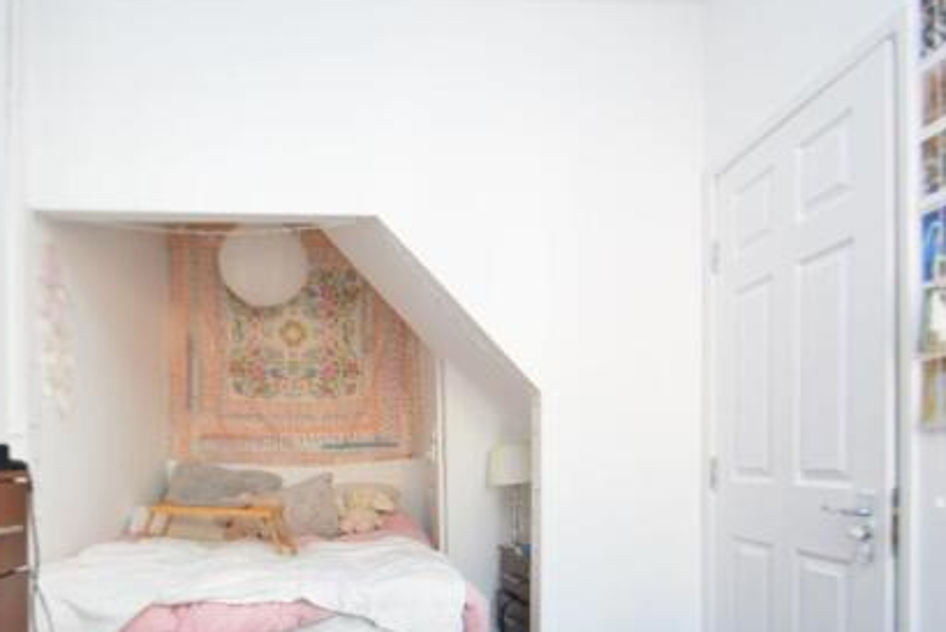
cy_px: 494
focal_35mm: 24
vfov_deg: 50.4
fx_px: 631
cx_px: 428
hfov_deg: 73.5
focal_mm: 10
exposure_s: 1/60
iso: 560
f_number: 4
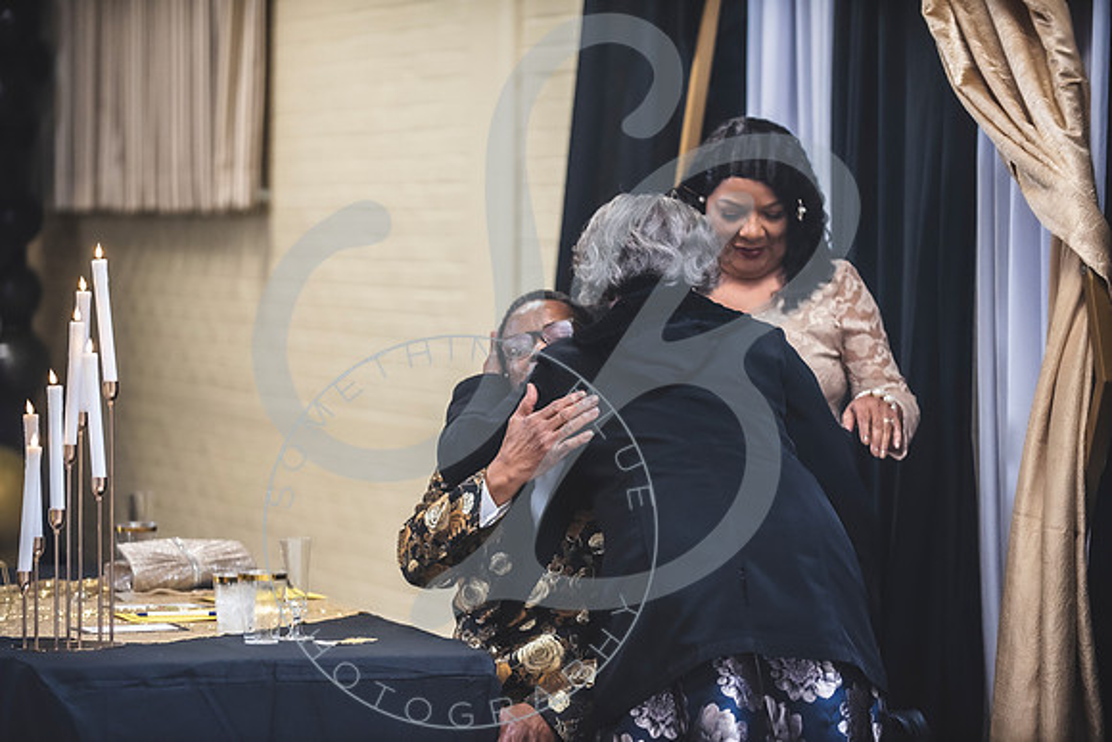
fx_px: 4171
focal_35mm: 135
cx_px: 556
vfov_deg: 10.2
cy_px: 371
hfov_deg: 15.2
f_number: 2.8
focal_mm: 135
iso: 1600
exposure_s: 1/250
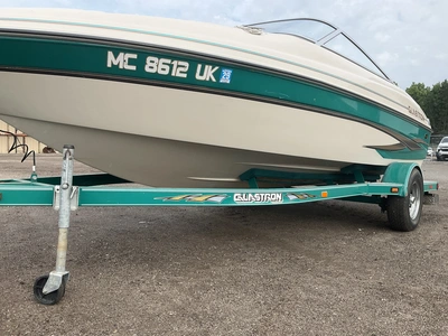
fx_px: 375
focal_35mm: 29
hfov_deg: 61.7
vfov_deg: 48.2
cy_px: 168
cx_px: 224
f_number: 1.8
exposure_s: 1/792
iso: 25
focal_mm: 3
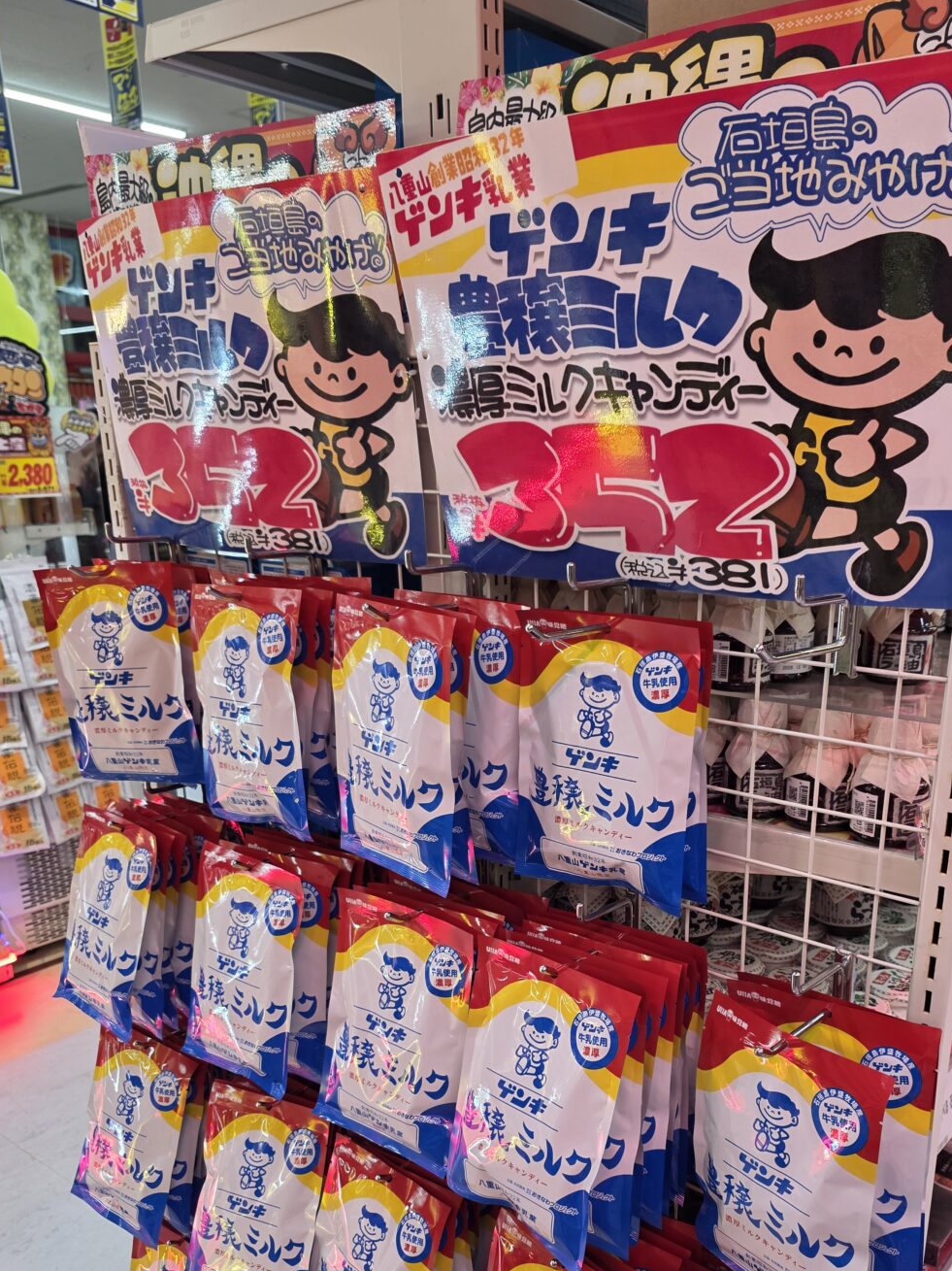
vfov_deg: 58.9
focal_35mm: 30
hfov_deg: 46.6
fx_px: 1101
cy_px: 827
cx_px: 552
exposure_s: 1/120
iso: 125
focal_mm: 6.3
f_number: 1.7
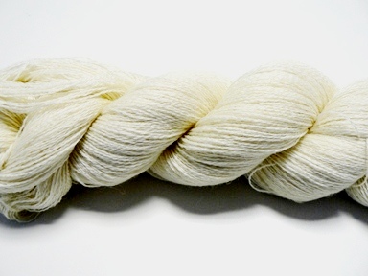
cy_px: 138
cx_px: 184
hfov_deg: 51.4
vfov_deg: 39.7
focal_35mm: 36
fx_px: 383
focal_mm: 6
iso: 150
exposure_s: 1/30
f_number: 2.8
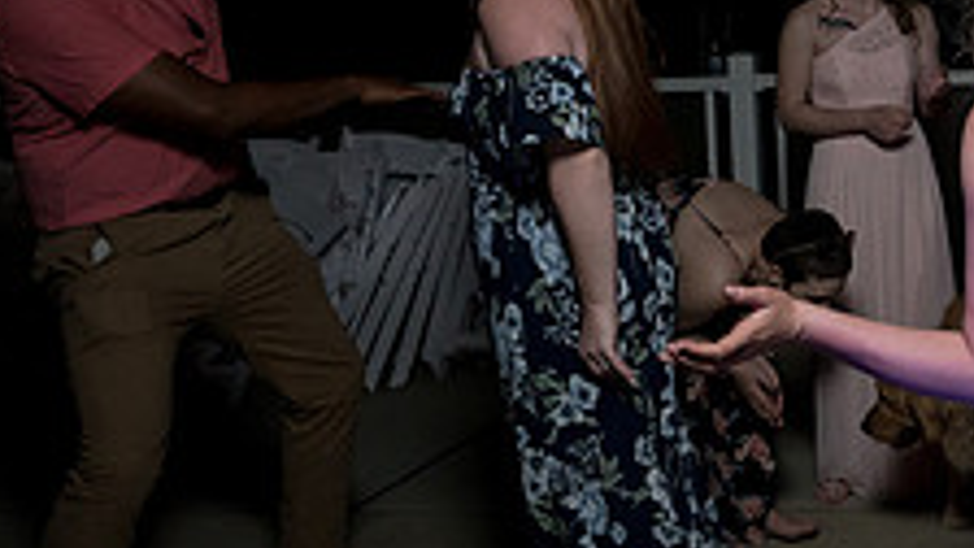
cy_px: 140
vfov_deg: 19.6
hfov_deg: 30.1
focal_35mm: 61
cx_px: 1124
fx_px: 1575
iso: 2000
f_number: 5.6
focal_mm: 17
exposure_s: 1/250
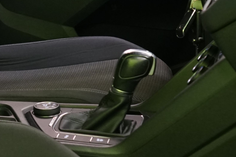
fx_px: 728
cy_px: 28
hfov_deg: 17.3
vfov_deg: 12.3
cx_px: -74
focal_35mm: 111
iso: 2000
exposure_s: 1/20
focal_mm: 29
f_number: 5
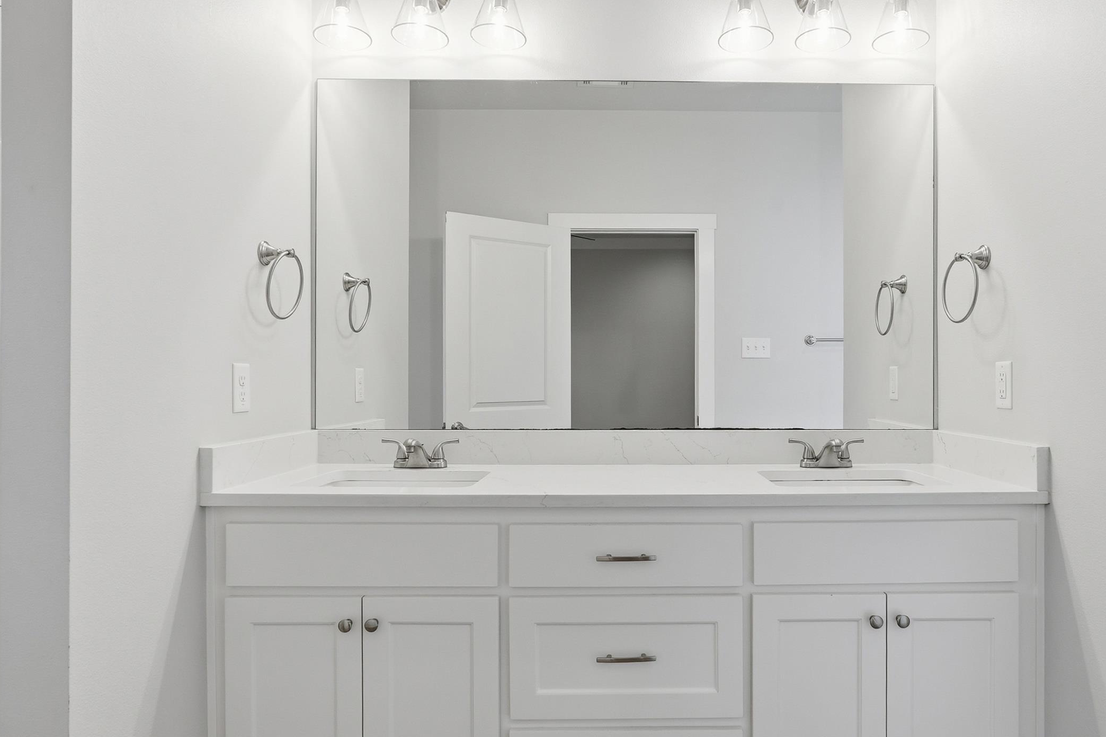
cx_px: 638
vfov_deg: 53.7
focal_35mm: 24
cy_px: 375
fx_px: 729
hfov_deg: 73.9
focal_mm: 16.5
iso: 250
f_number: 9
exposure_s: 1/50
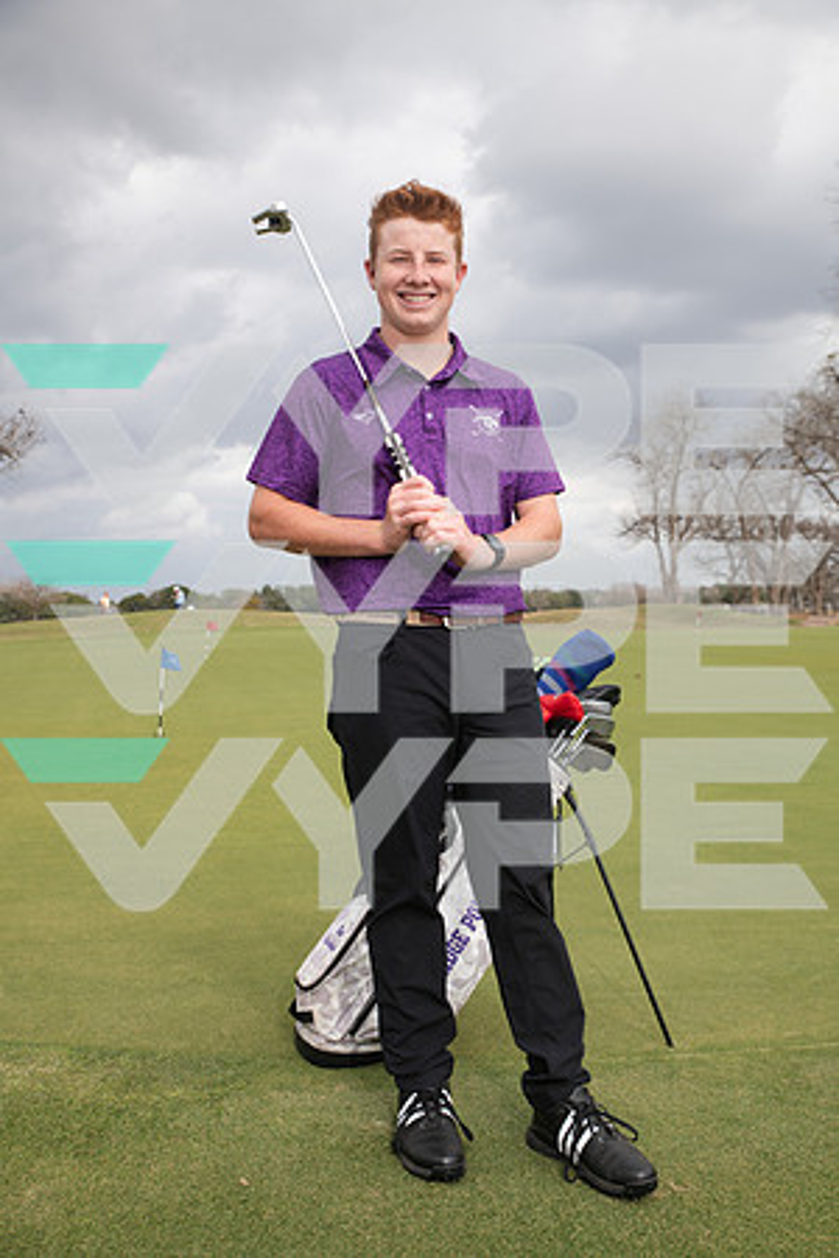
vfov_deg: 54.4
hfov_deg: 37.9
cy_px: 629
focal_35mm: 35
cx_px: 420
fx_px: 1223
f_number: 6.3
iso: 80
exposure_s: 1/320
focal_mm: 35
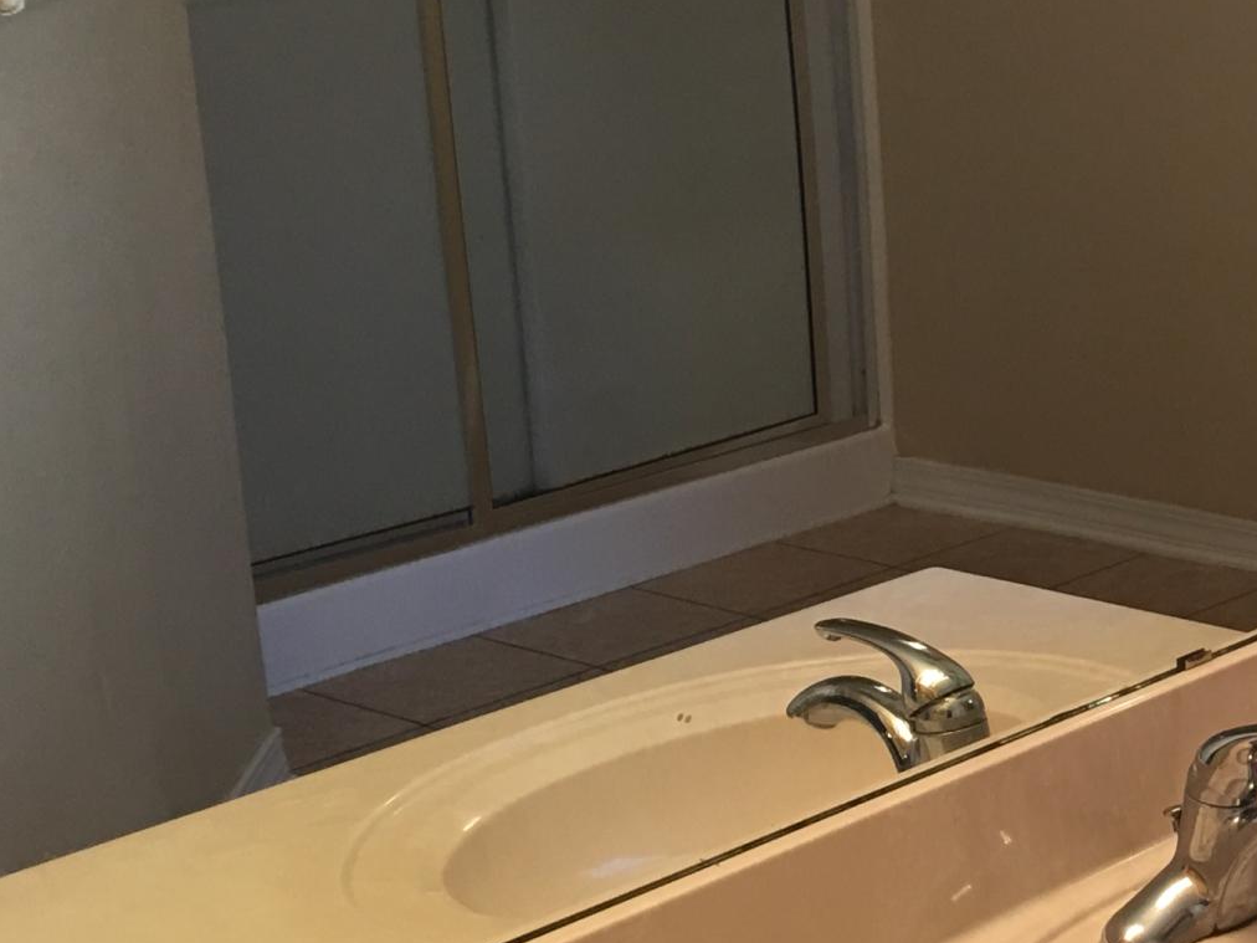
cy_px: 378
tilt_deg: -12.0
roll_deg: +0.3
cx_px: 1740
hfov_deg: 20.3
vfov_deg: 17.2
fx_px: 3123
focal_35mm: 86
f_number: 2.2
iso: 32
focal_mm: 4.15
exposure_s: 1/15
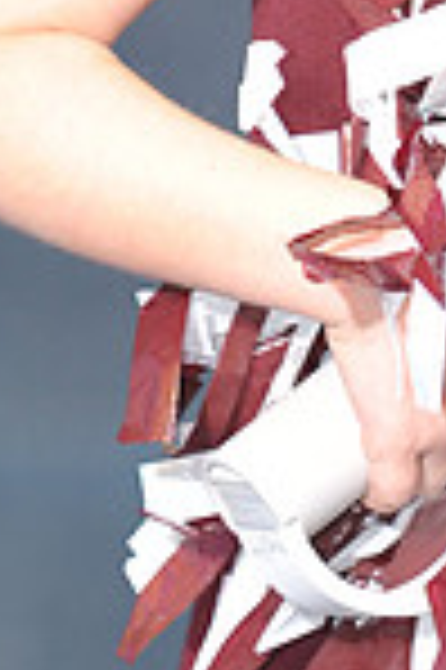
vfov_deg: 2.6
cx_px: 761
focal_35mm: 779
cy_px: -324
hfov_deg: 1.8
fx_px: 14509
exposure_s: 1/125
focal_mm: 200
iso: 500
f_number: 2.8
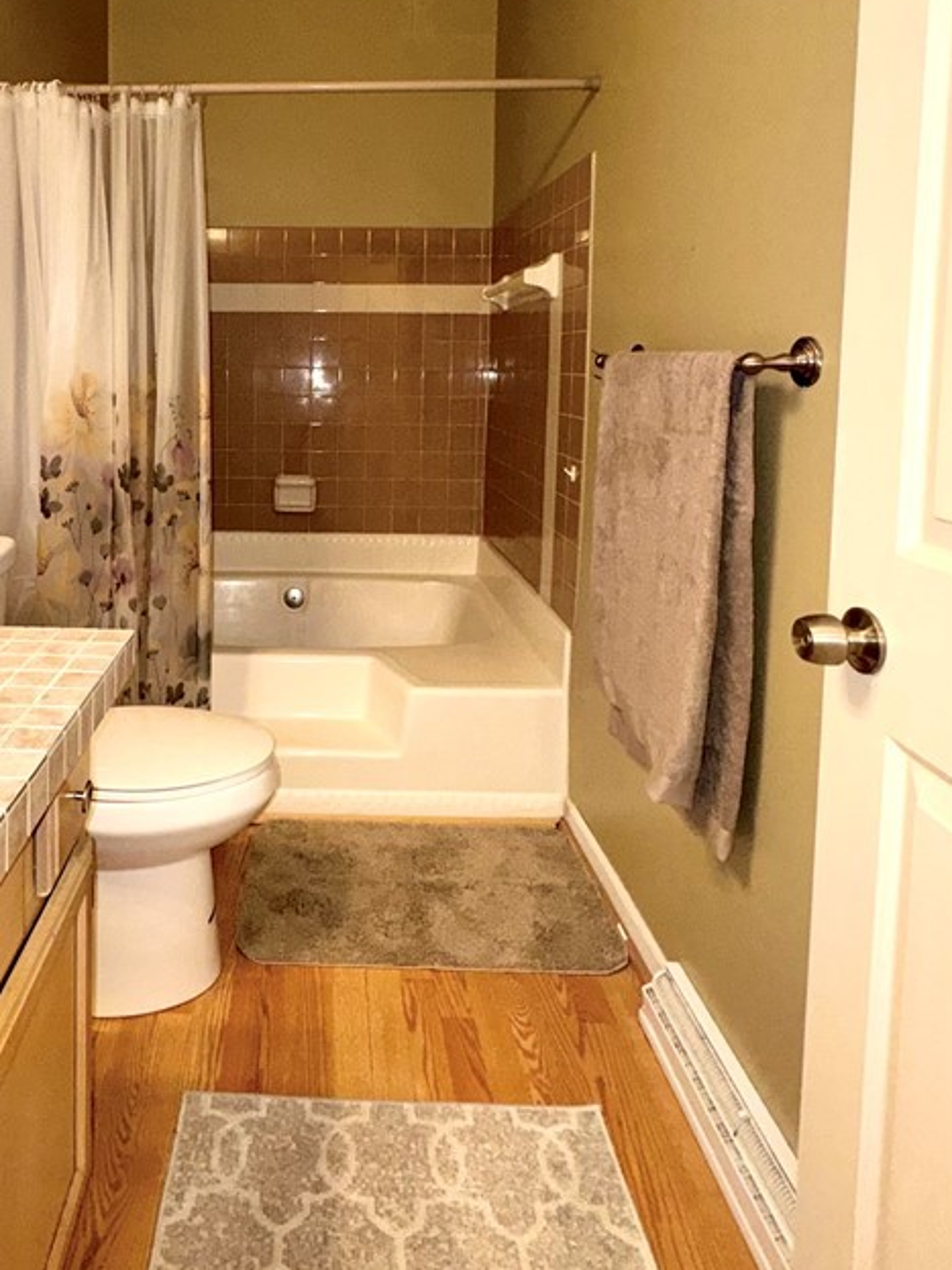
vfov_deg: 71.8
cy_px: 428
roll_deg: +0.1
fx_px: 844
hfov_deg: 57.2
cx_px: 294
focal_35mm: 23
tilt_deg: -4.3
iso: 125
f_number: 2.2
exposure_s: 1/60
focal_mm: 2.22
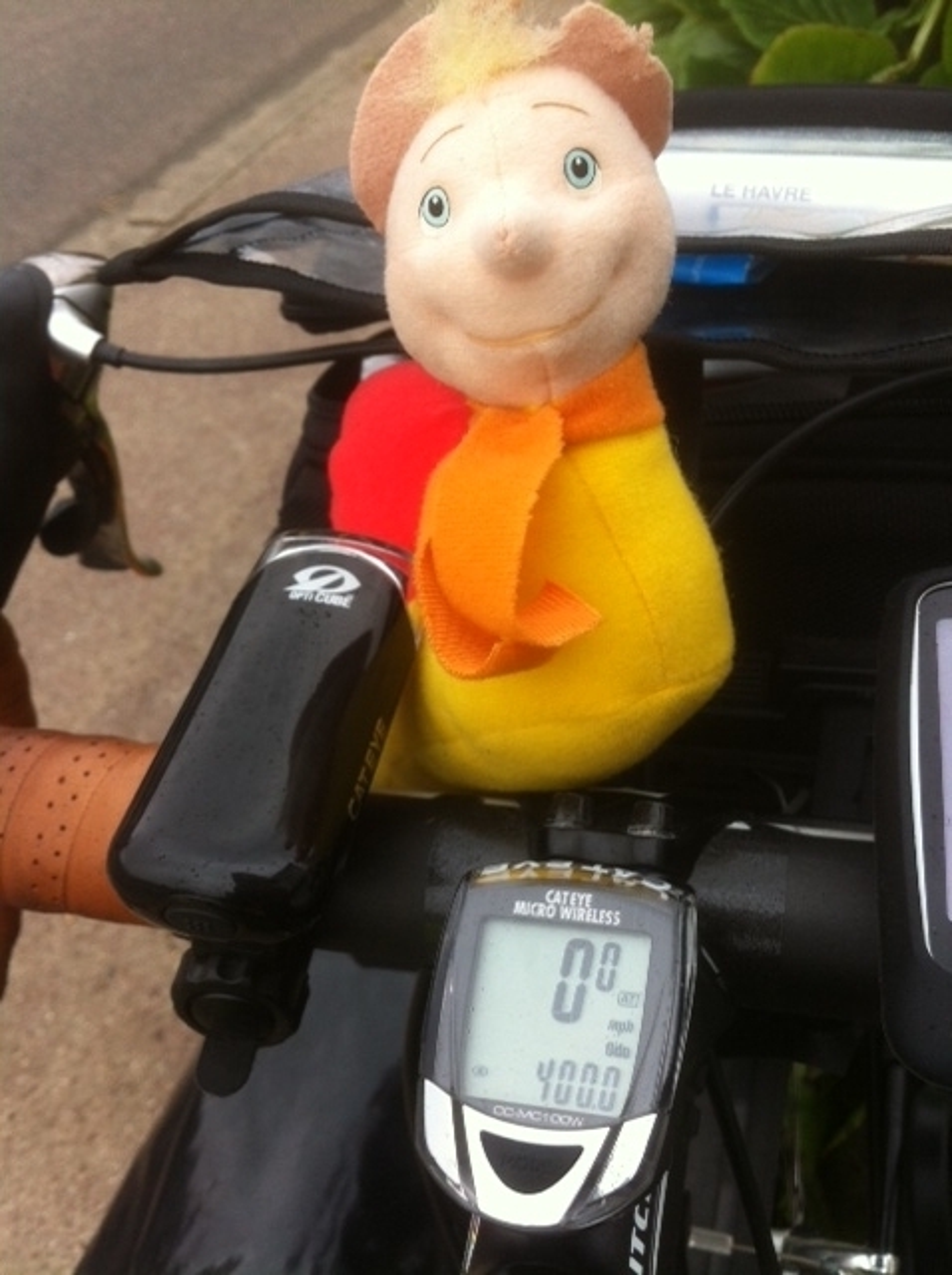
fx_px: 1287
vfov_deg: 52.7
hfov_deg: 40.6
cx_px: 476
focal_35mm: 35
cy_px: 638
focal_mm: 3.85
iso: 80
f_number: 2.8
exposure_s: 1/217
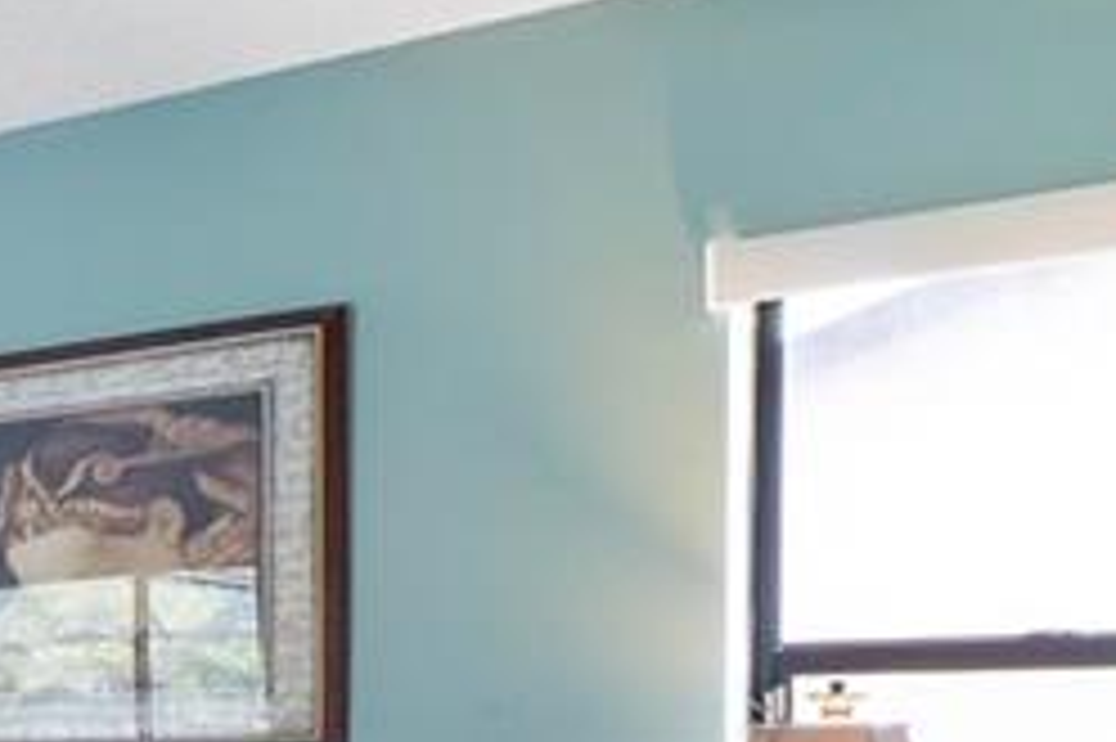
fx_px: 2108
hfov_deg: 19.3
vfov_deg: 19.3
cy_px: 787
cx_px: -1053
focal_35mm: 68
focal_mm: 11
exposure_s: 1/1.25
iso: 160
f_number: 11
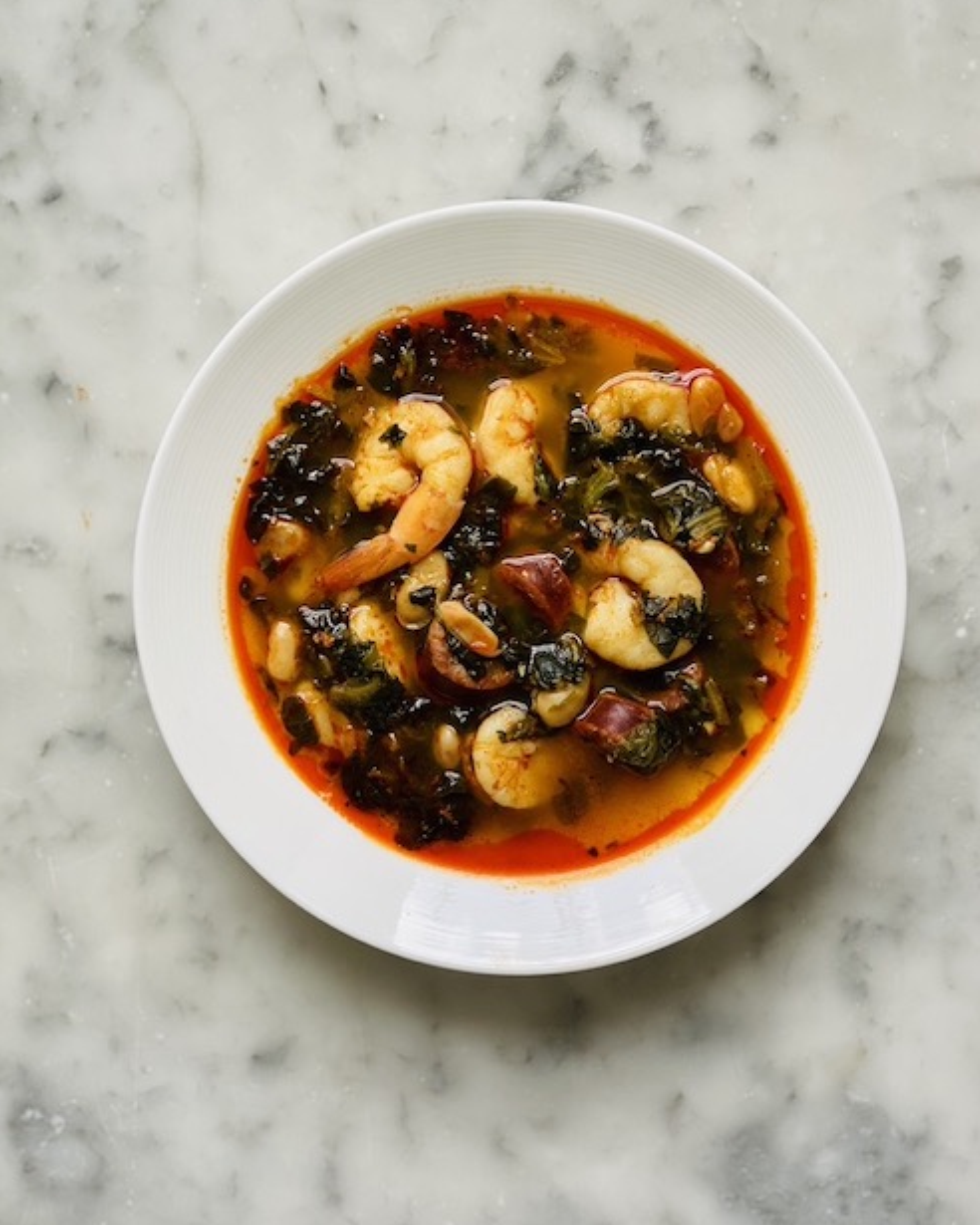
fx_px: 1994
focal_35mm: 55
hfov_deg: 27.6
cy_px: 618
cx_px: 494
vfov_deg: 34.2
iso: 40
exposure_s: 1/122
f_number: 2
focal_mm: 6
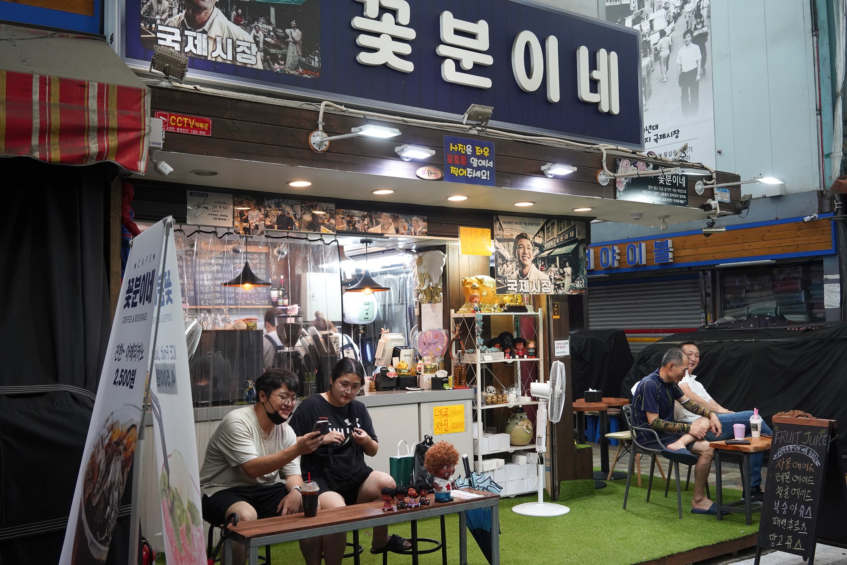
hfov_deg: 54.4
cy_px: 282
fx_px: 824
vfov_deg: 37.9
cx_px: 424
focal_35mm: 35
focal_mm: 35
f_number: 6.3
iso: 1600
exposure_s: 1/100
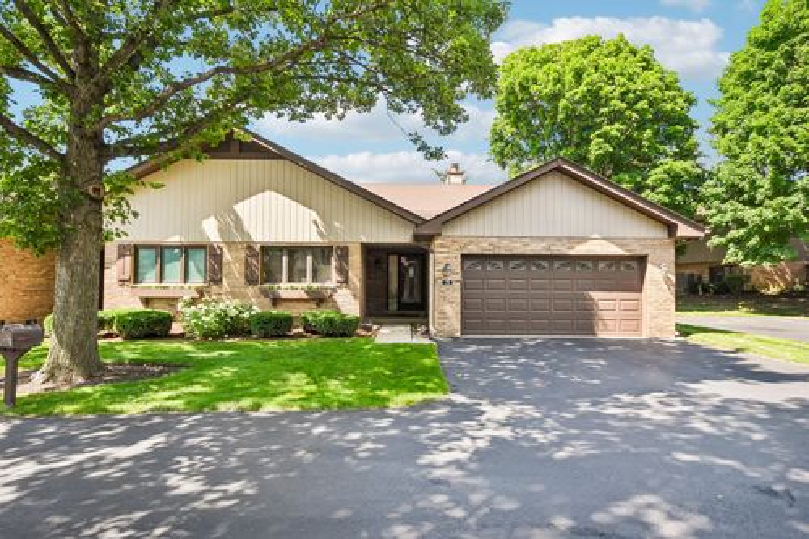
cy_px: 270
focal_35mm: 21
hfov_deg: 81.2
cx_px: 404
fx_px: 472
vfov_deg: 59.5
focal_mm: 14
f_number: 8
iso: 500
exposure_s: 1/250
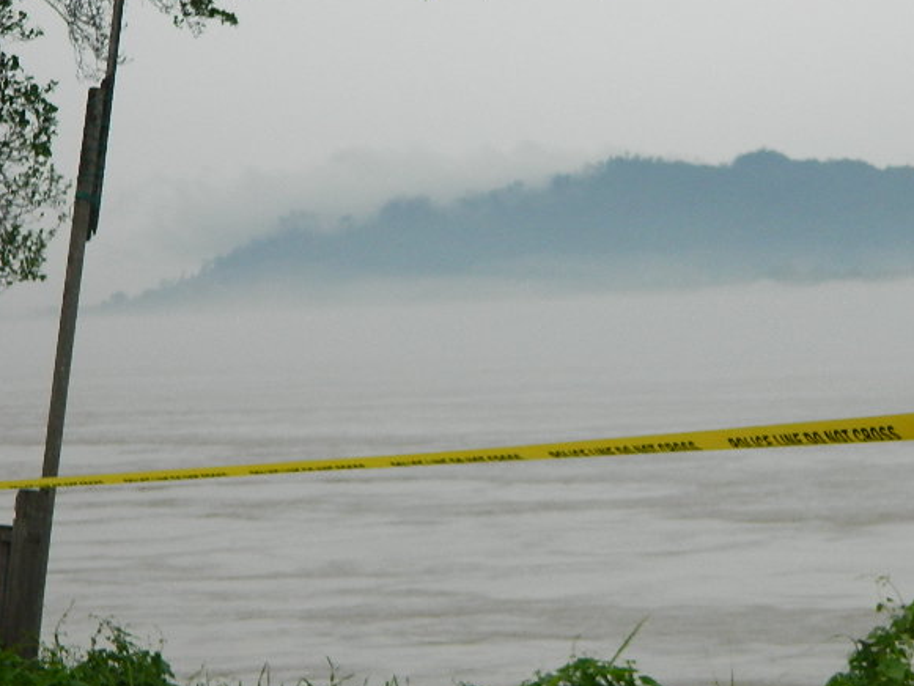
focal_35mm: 148
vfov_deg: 10.0
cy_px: 316
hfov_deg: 13.2
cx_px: 793
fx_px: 3909
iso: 80
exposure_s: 1/200
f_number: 4.2
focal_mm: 15.1
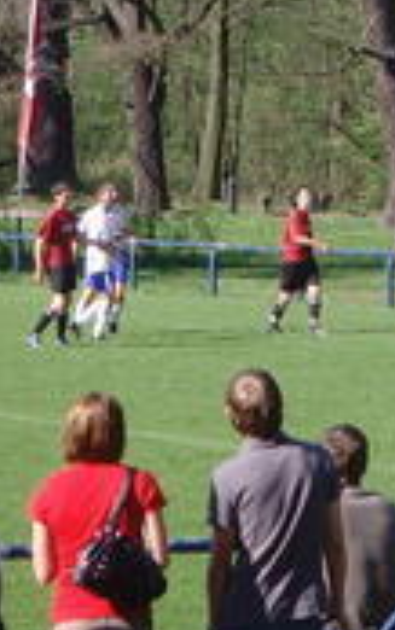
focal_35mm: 356
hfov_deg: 3.7
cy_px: -2
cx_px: 518
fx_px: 6122
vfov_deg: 5.9
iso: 80
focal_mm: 19.8
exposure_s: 1/250
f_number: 4.5
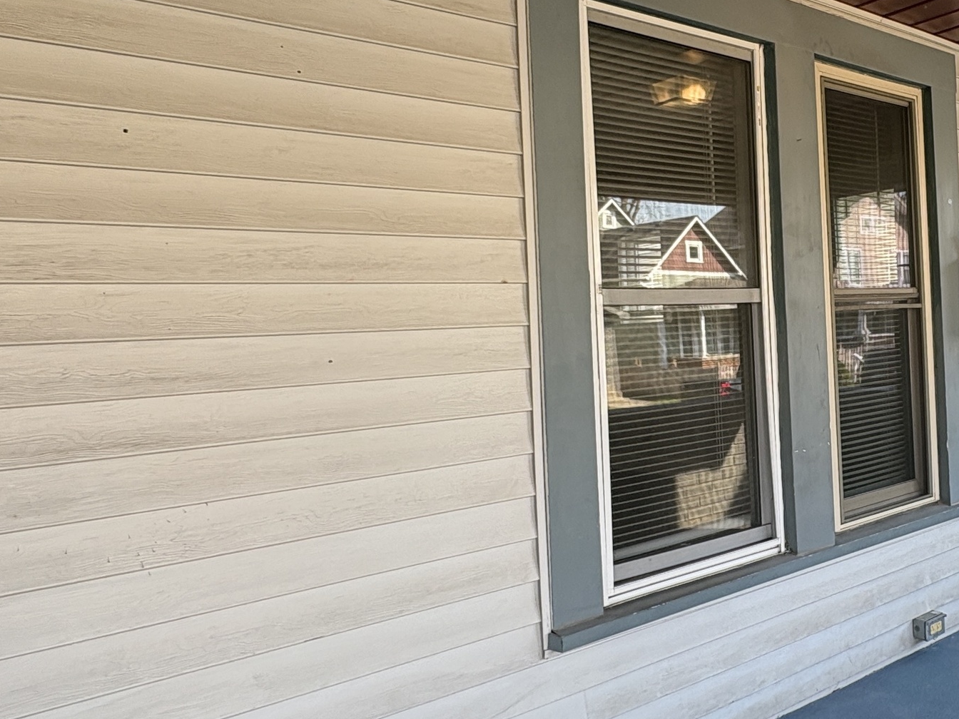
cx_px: 775
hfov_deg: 52.9
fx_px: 887
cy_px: 325
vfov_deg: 44.1
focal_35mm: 32
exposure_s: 1/99
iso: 40
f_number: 2.2
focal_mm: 2.22
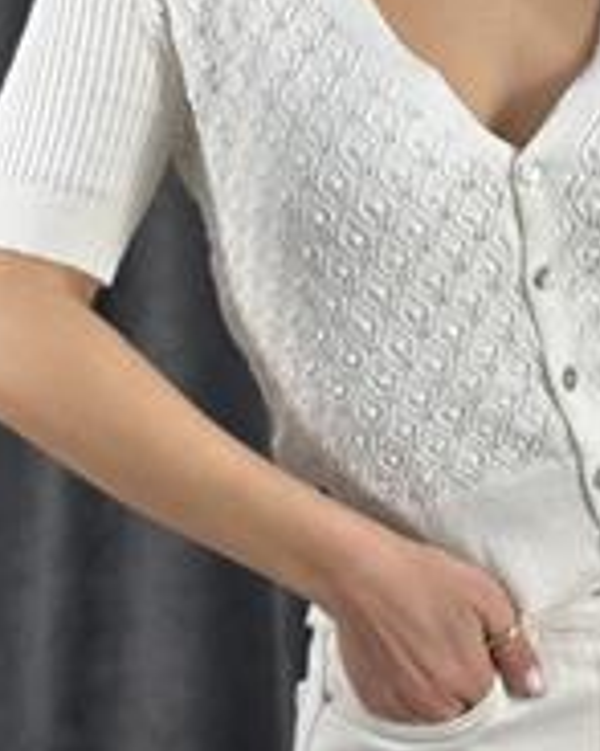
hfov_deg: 14.6
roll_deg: +2.0
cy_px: 300
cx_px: 424
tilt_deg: -33.2
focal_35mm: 105
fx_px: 2333
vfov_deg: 18.3
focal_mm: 6.86
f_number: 1.78
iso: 80
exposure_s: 1/100
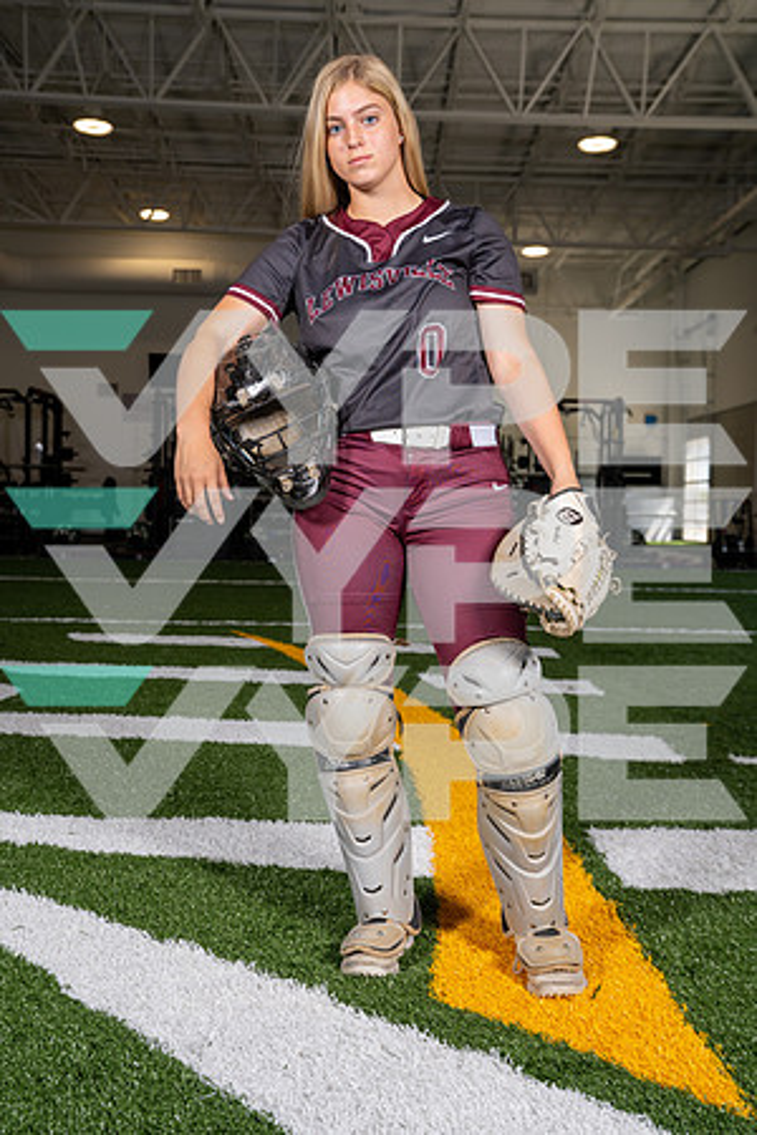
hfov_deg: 31.2
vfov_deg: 45.4
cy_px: 568
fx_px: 1356
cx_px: 378
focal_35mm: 43
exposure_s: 1/200
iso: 200
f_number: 5.6
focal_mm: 43
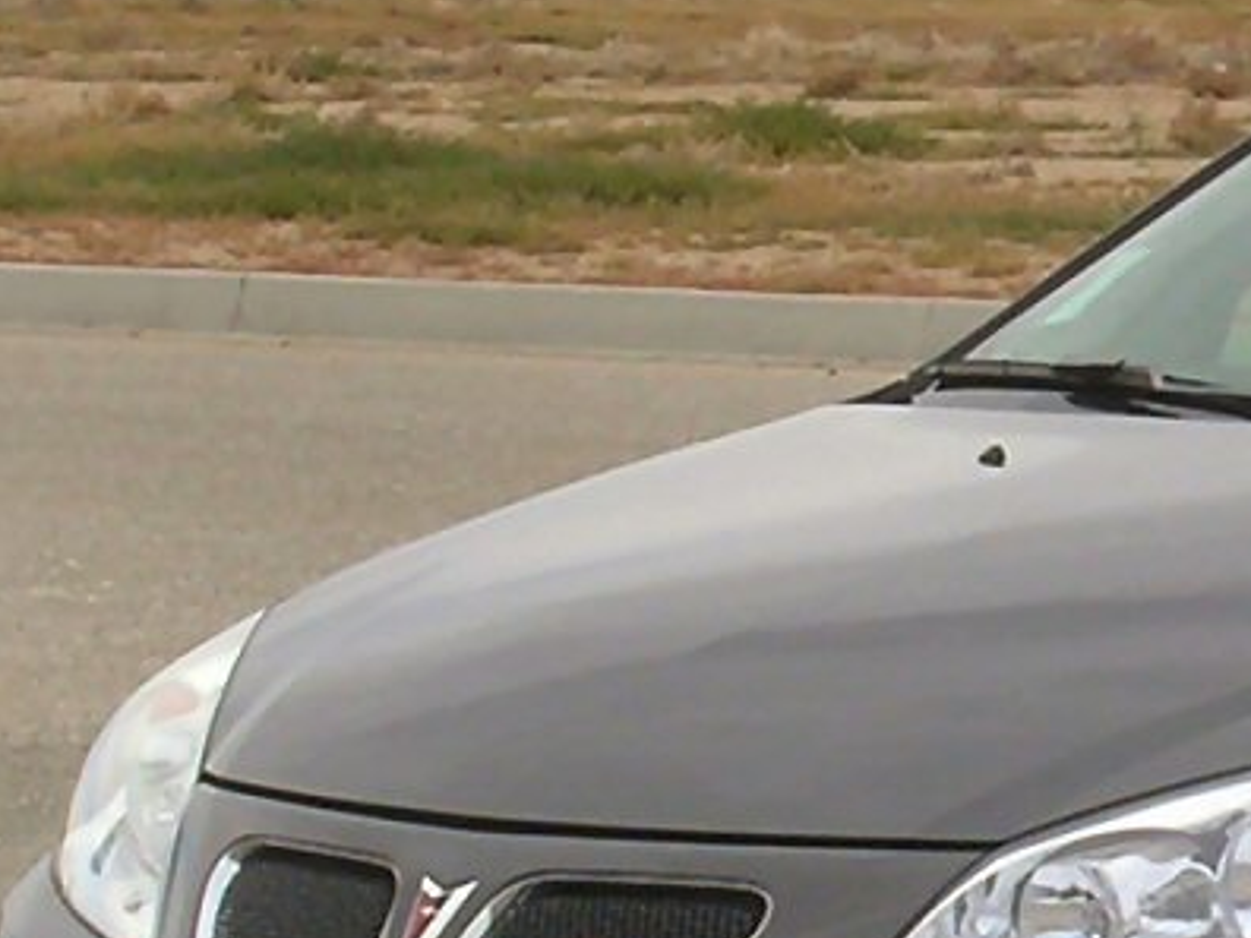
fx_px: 7734
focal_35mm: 214
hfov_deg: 9.0
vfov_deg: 6.9
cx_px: 1908
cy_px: 859
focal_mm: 11.1
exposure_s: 1/194
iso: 50
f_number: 7.9
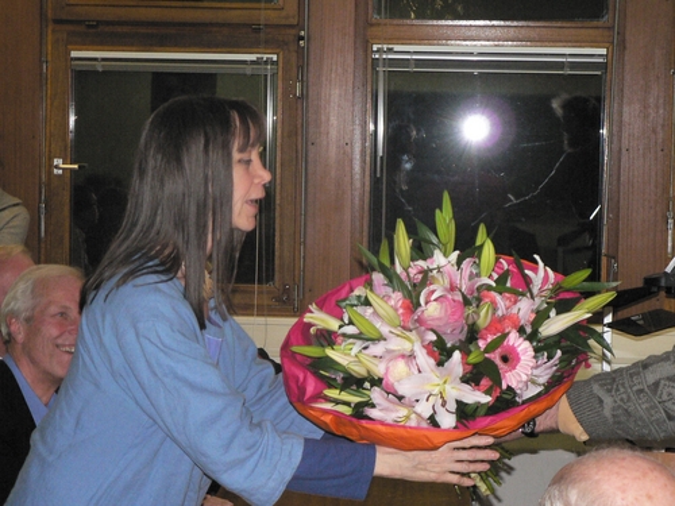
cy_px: 253
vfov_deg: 14.5
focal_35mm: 102
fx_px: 1989
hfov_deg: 19.3
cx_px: 338
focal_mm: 16.9
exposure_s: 1/60
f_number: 3.2
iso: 400
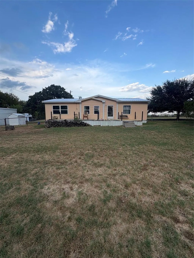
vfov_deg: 102.1
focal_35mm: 14
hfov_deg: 85.7
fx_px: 105
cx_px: 97
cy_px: 129
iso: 40
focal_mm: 2.22
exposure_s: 1/565
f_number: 2.2
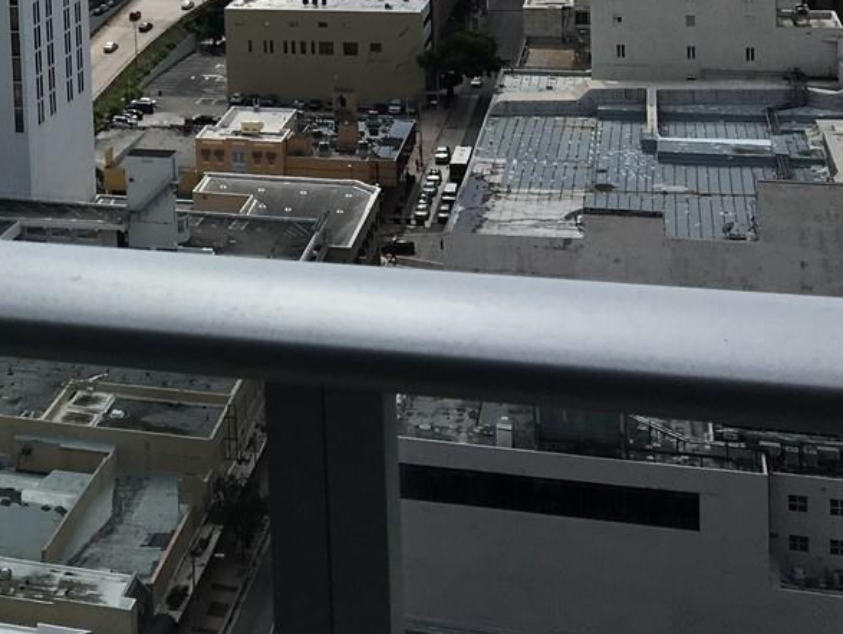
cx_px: -190
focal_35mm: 79
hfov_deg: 22.6
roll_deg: +3.9
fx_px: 1925
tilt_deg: -3.7
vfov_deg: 17.7
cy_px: -155
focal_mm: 4.15
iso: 25
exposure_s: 1/3205
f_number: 2.2
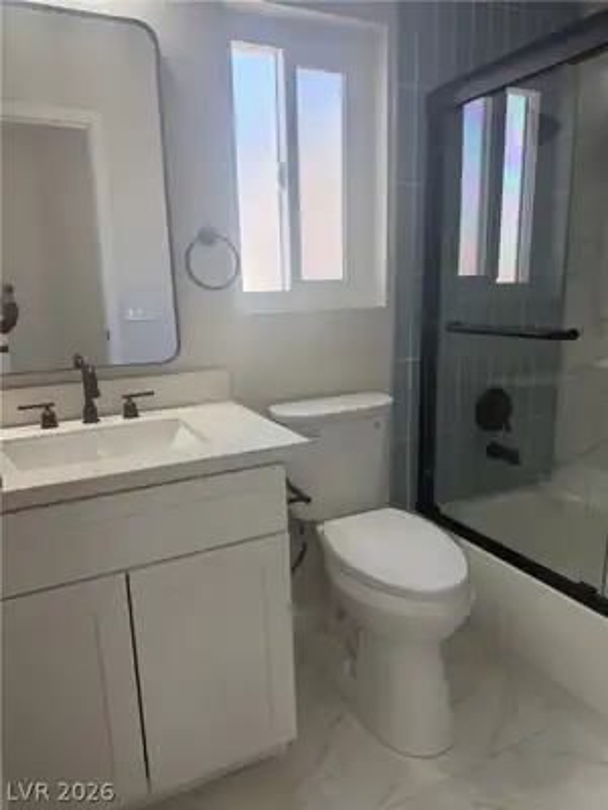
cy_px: 405
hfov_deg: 56.8
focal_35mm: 24
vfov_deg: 71.6
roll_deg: +2.1
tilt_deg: -11.1
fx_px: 562
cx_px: 304
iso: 125
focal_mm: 6.76
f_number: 1.78
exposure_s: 1/231
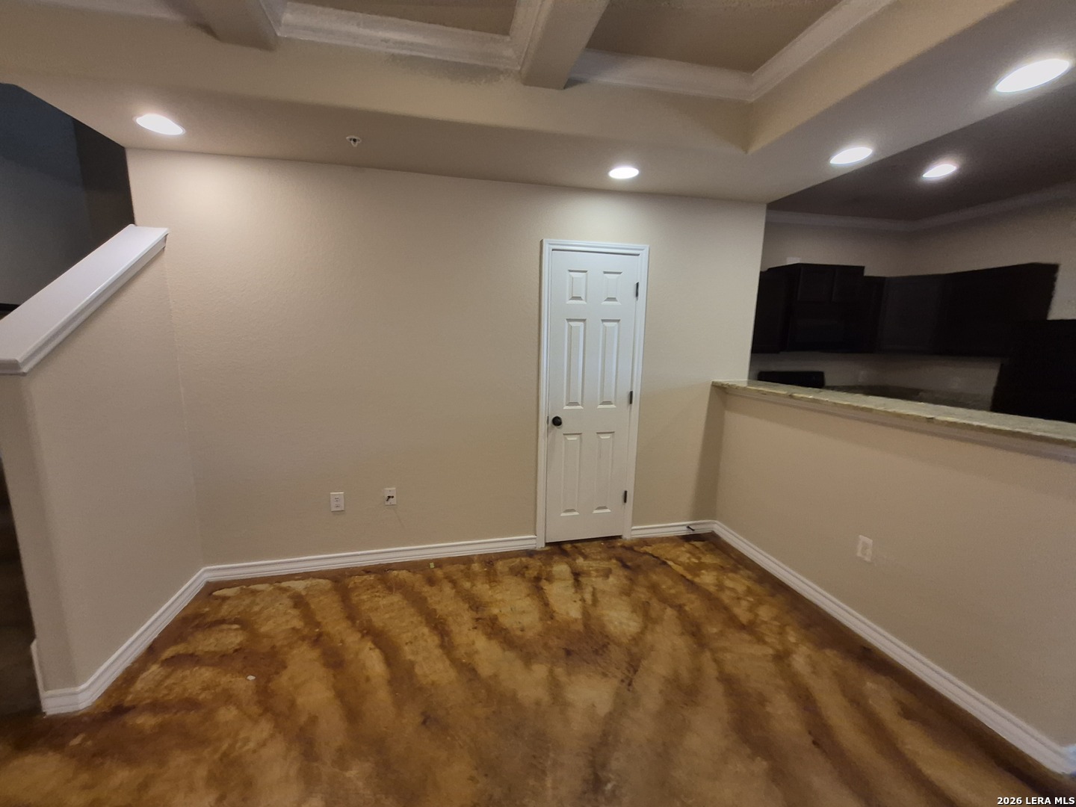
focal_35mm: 13
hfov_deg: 106.2
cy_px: 404
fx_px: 404
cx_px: 538
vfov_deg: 89.9
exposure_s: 1/60
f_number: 2.2
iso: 250
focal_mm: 1.74
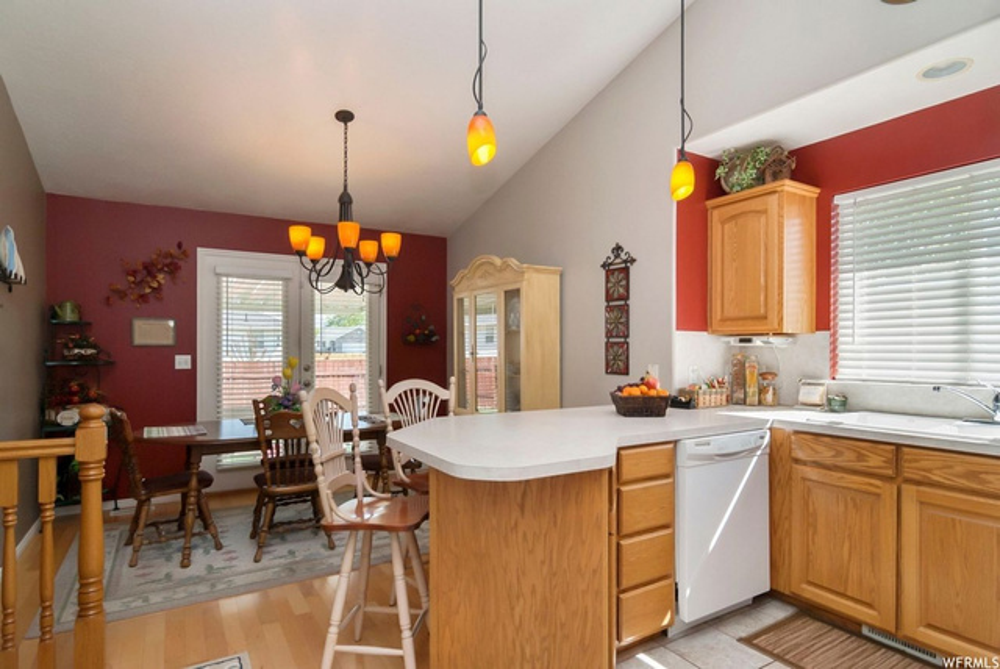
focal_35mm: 18
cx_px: 500
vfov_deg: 67.5
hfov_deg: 89.9
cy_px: 334
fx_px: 500
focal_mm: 12
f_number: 5.6
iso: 200
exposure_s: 1/125
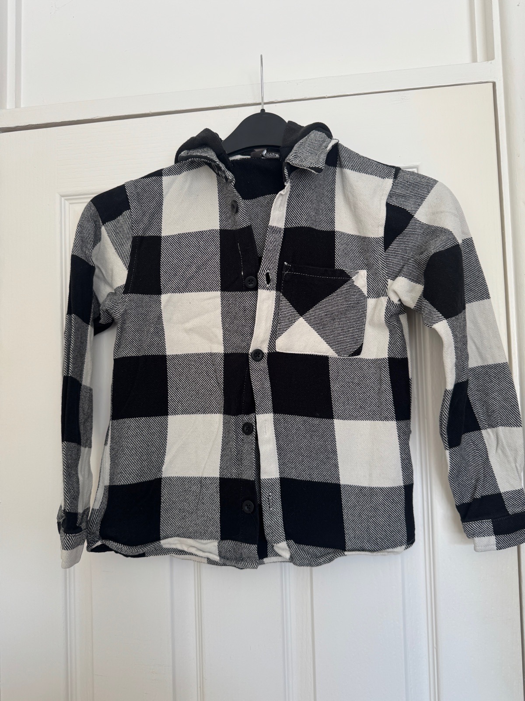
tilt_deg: +2.1
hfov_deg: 56.8
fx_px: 485
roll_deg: +1.8
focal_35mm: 24
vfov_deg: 71.6
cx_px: 262
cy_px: 350
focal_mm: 6.76
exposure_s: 1/121
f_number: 1.78
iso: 80
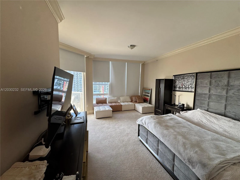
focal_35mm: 14
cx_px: 120
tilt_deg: -5.1
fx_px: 97
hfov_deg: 102.1
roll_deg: +0.2
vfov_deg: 85.7
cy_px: 90
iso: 160
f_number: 2.2
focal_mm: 2.22
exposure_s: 1/120
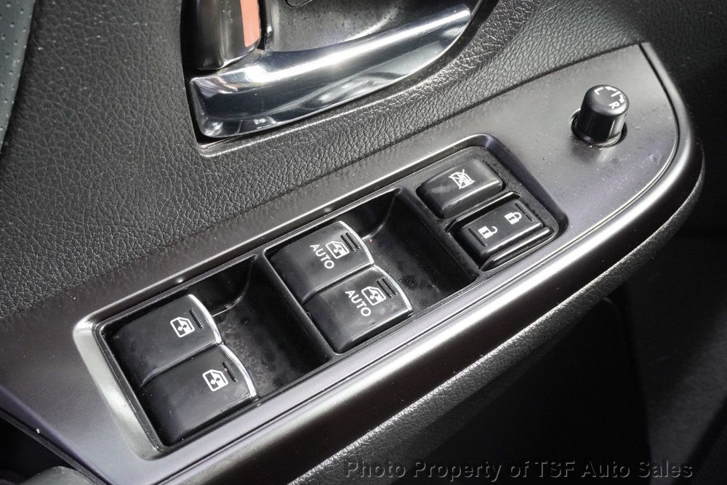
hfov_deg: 44.0
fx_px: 899
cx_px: 358
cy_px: 242
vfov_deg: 30.2
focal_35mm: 45
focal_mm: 29
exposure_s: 1/250
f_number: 9
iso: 2000
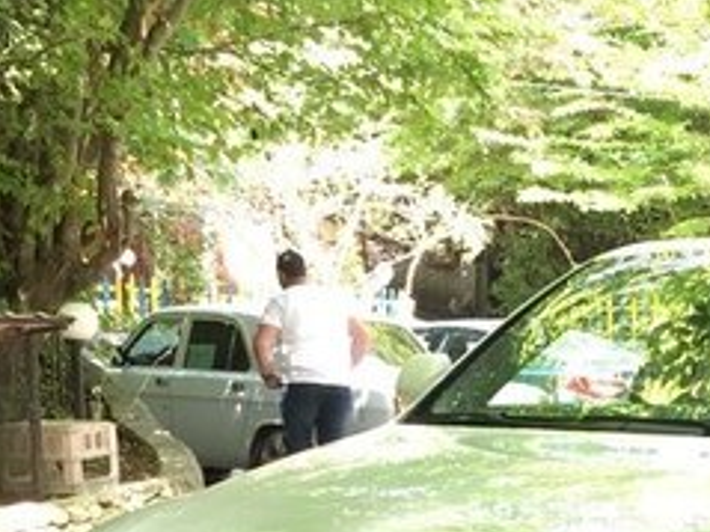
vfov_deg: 17.8
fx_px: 1640
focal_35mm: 80
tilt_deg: -7.9
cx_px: 740
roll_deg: +0.2
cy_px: 587
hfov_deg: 23.2
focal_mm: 4.15
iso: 32
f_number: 2.2
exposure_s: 1/33
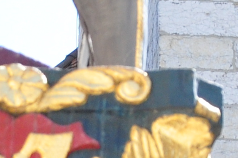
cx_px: 331
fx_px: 2600
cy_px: -333
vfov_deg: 3.4
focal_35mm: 394
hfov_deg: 5.2
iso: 400
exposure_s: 1/250
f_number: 8
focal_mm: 35
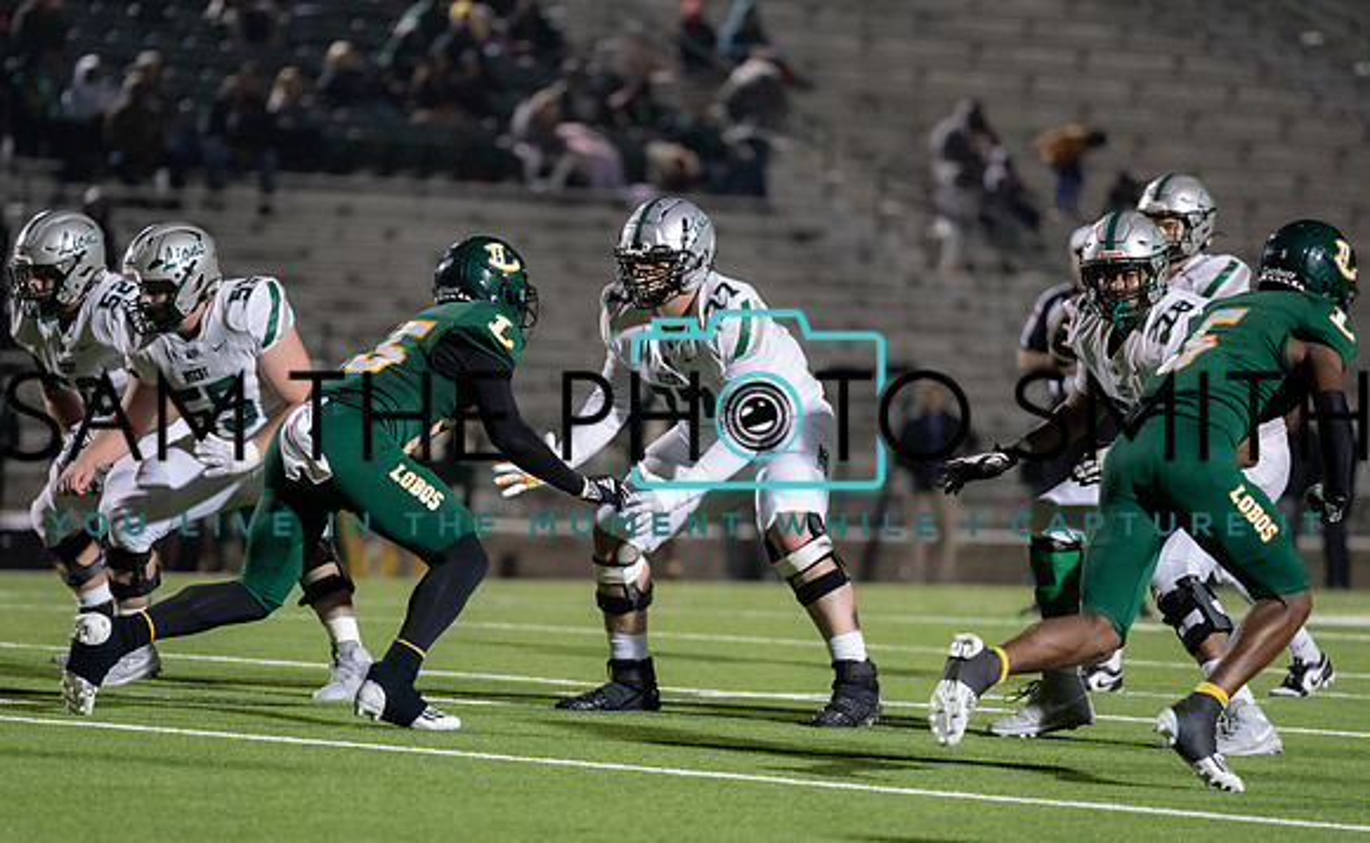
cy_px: 568
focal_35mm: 267
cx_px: 598
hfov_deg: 7.9
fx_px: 9925
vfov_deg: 4.9
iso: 3200
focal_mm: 200
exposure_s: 1/1250
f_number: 2.8
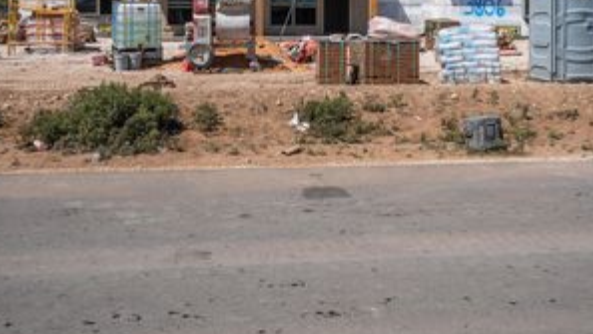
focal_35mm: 44
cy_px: 21
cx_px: 311
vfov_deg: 26.0
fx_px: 692
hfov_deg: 46.4
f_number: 10
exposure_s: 1/500
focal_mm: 25
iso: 200
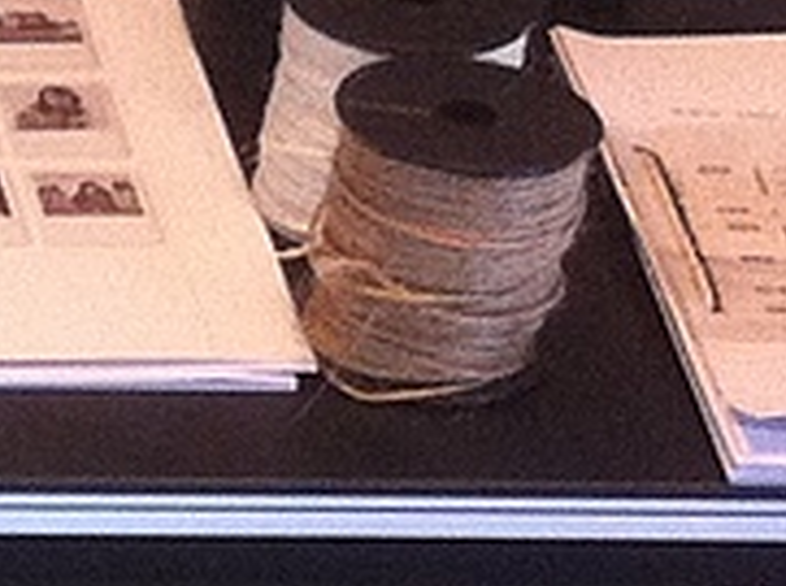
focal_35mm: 247
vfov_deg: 5.9
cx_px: -1194
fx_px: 5597
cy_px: 951
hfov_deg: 7.4
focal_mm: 3.85
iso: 200
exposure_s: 1/15
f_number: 2.8
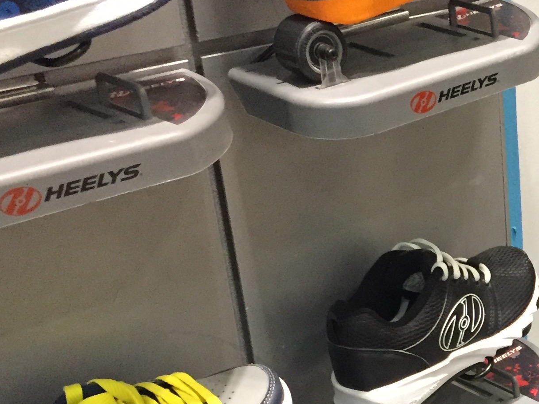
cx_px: 667
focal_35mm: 78
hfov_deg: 22.8
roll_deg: -3.3
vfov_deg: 18.3
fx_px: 1214
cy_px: 420
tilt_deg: -31.2
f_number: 2.2
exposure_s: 1/30
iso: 250
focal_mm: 4.15
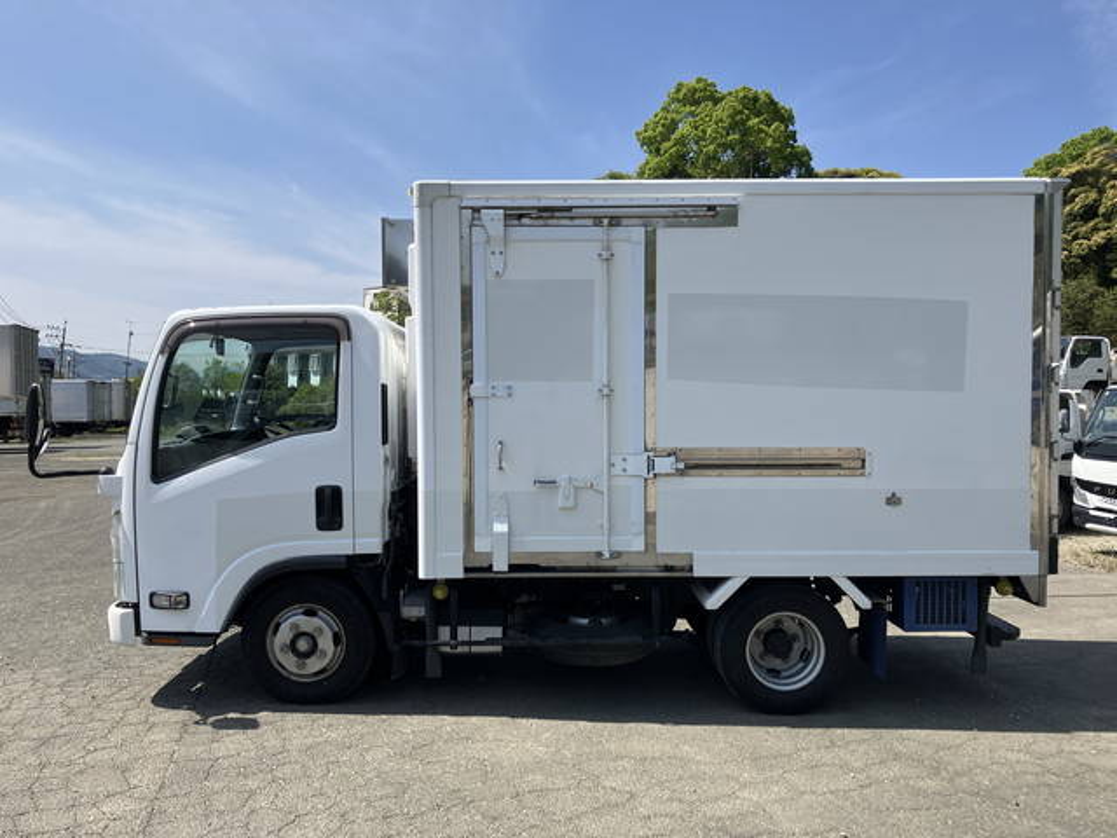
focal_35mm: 28
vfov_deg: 49.7
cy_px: 419
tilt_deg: -1.2
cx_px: 558
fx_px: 904
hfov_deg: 63.4
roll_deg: -2.8
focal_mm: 3.99
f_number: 1.8
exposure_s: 1/2208
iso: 32
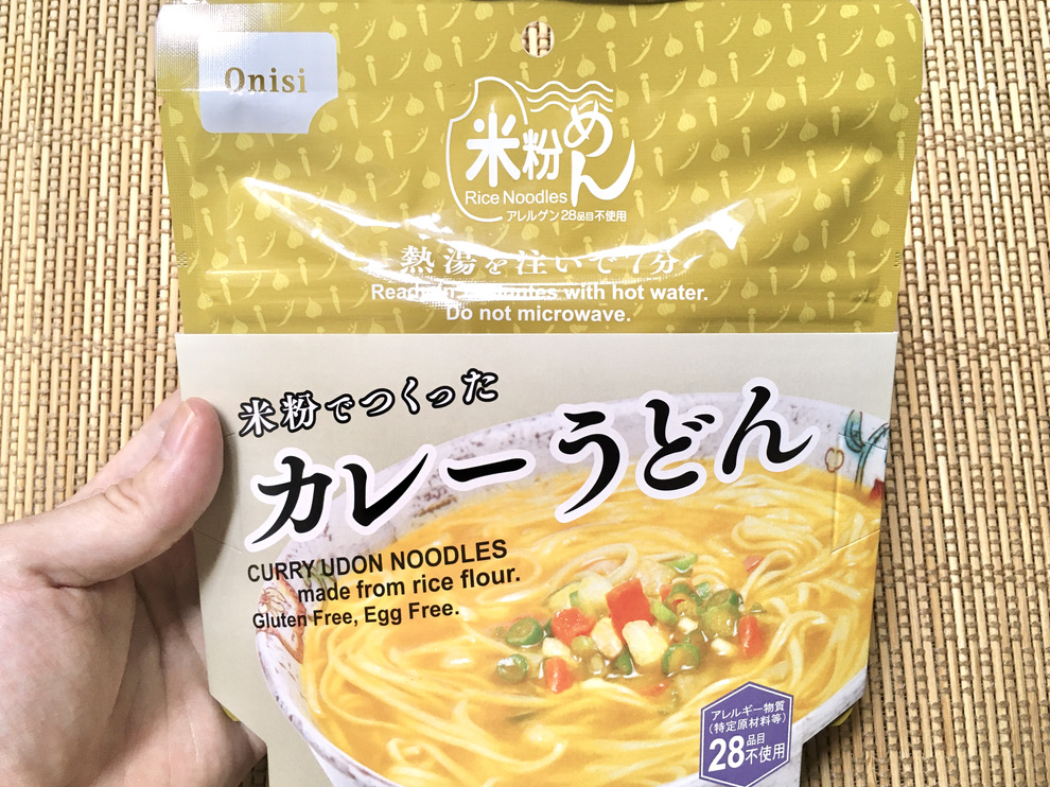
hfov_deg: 60.0
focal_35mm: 30
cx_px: 526
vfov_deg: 46.8
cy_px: 395
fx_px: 910
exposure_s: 1/30
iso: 80
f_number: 2.2
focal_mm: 4.15
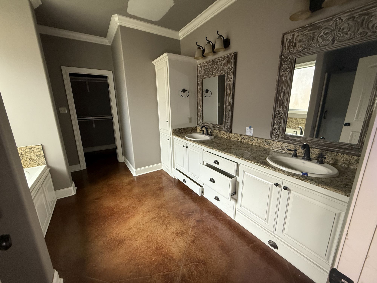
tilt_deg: -12.2
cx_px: 188
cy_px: 142
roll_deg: +1.0
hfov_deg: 102.1
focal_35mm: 14
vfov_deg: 85.7
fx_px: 152
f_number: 2.2
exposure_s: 1/66
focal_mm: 2.22
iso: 250
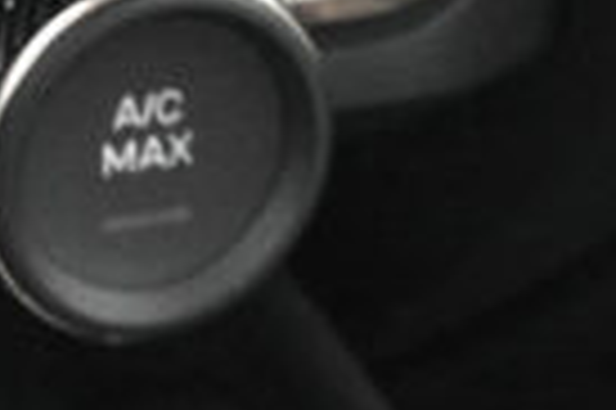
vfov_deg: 5.6
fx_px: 3828
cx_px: -634
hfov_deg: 8.7
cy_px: -993
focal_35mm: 224
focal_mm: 20.3
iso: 2000
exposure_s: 1/180
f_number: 9
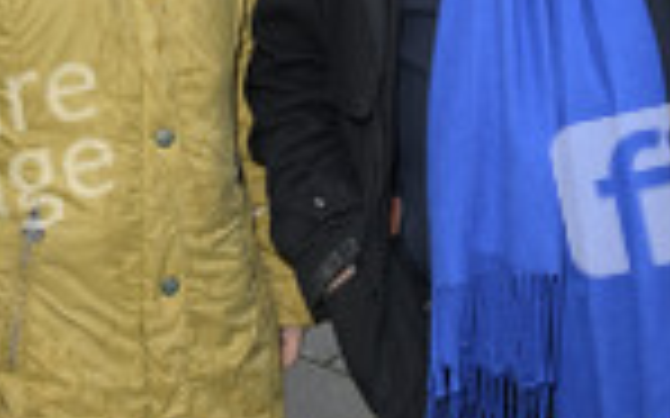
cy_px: -54
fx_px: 1351
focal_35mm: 74
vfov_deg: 17.0
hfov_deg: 27.8
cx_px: 373
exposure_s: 1/160
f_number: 6.3
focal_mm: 27
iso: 1600
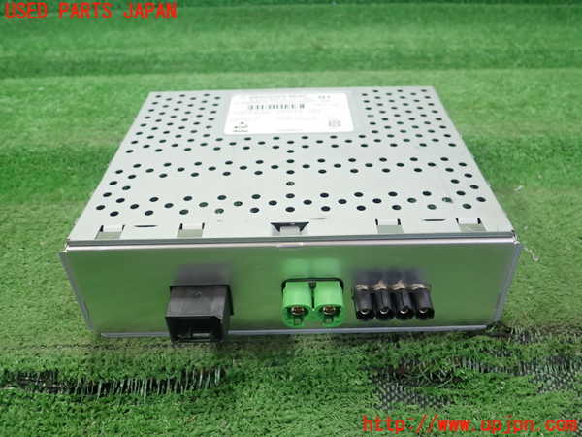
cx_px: 291
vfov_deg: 46.8
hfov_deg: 60.0
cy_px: 218
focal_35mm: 30
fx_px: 504
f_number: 2.3
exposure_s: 1/125
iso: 250
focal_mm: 5.5
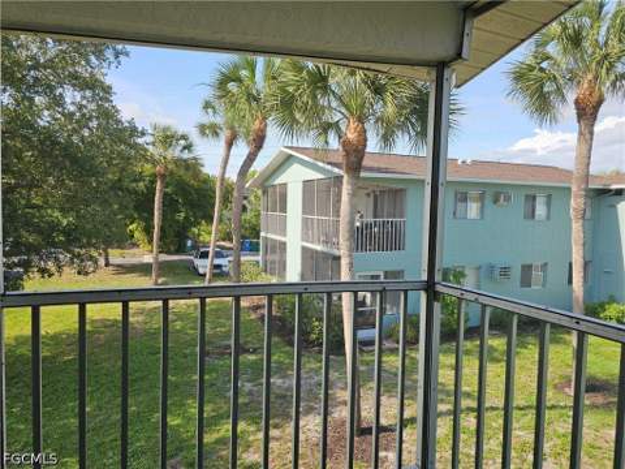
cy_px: 234
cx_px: 312
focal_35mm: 23
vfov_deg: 58.9
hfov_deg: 73.9
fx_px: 415
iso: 10
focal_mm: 6.3
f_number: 1.7
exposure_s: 1/219
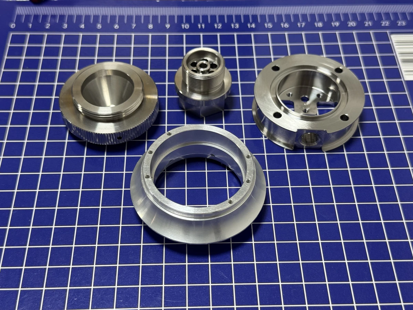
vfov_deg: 30.3
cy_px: 155
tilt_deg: -51.4
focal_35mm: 48
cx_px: 206
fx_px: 573
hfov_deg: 39.7
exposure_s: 1/50
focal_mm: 6.76
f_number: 1.78
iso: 100
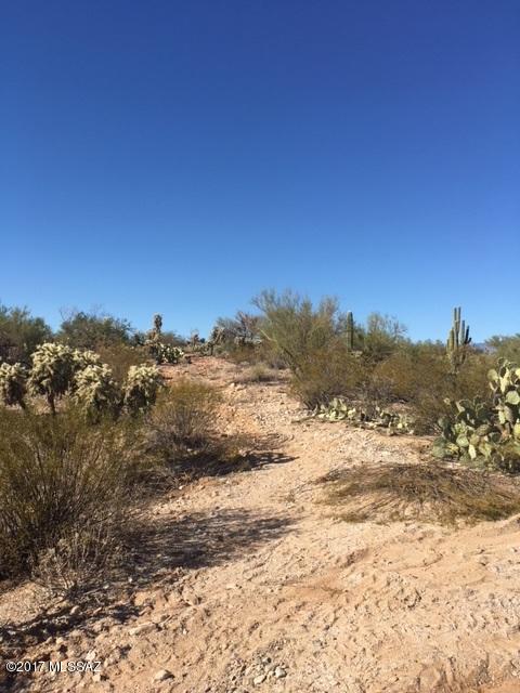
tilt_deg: +3.2
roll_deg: -1.4
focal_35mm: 29
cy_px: 346
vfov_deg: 61.7
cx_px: 260
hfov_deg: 48.2
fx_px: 581
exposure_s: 1/1603
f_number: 2.2
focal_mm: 4.15
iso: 25
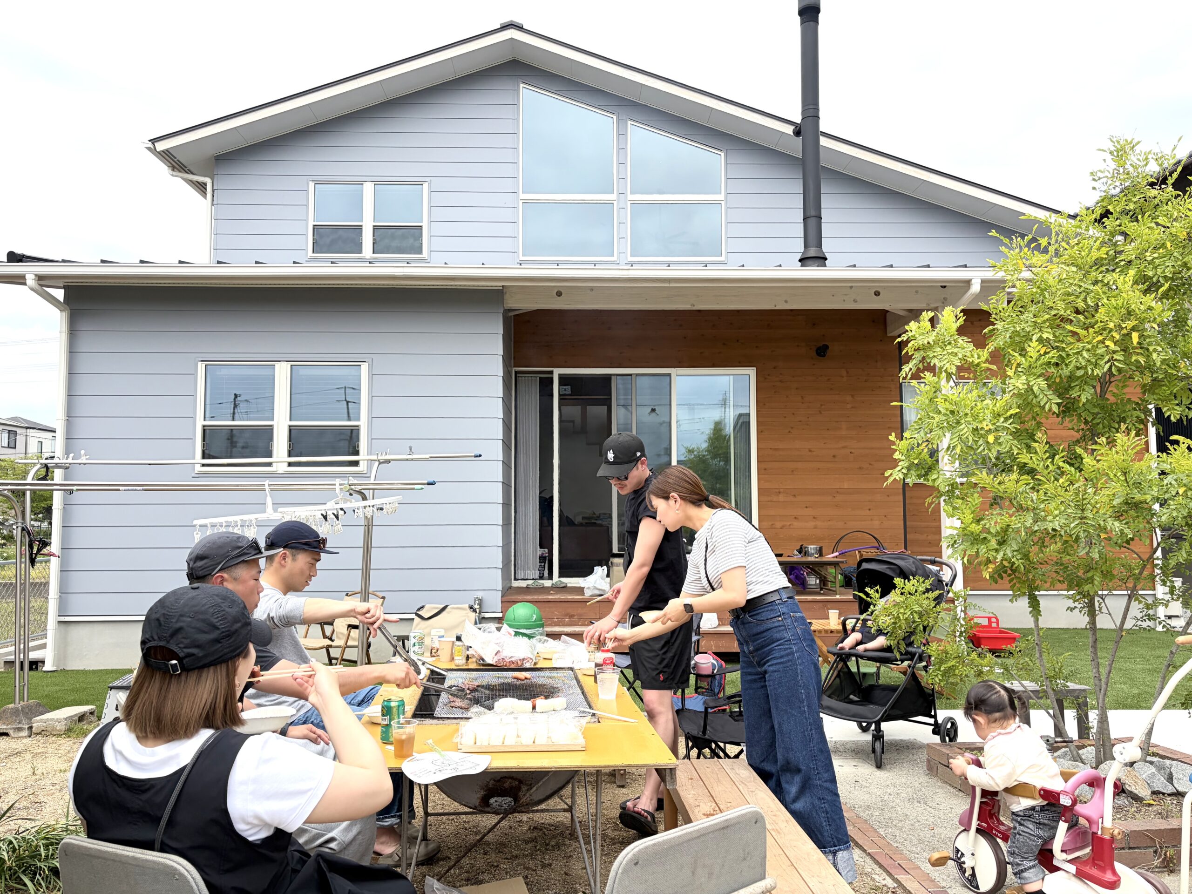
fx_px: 895
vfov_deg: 53.1
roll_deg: +0.4
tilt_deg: +4.6
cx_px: 596
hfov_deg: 67.3
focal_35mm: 26
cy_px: 447
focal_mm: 5.96
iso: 50
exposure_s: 1/2639
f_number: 1.6
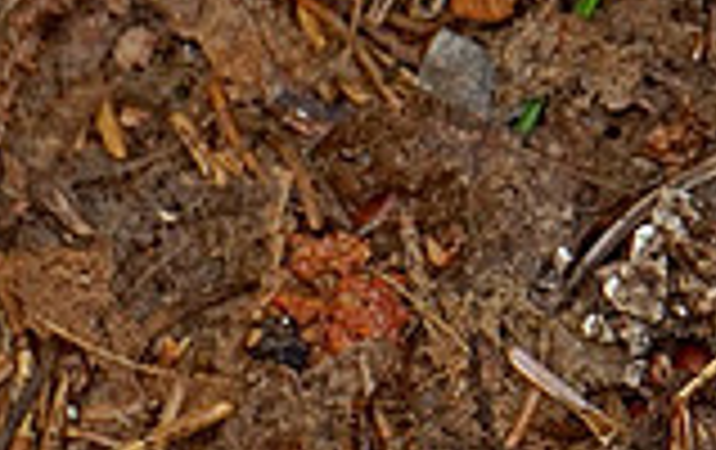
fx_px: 22832
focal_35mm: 1168
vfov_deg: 1.1
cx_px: 1243
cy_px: -97
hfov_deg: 1.8
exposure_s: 1/60
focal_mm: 210
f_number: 13
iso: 1000
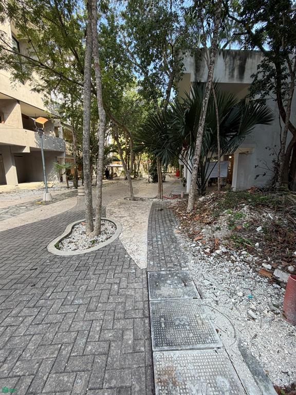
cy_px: 198
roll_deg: -0.5
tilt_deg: -9.9
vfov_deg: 102.1
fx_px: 160
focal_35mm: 14
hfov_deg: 85.7
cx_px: 148
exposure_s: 1/120
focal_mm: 2.22
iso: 80
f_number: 2.2
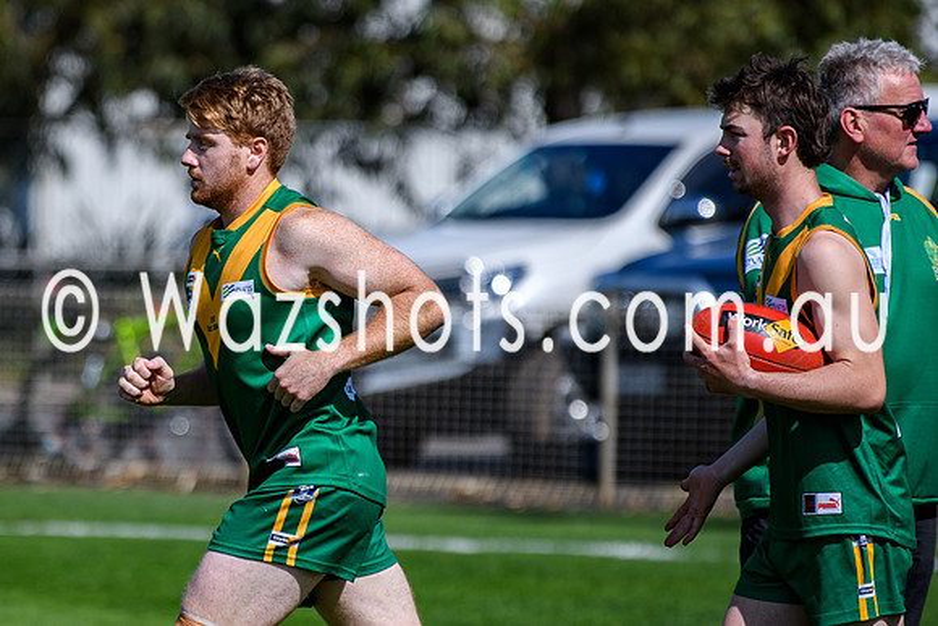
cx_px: 192
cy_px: 336
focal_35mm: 459
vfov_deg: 3.0
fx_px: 11964
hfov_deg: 4.5
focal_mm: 190
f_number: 2.8
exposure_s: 1/2500
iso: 100
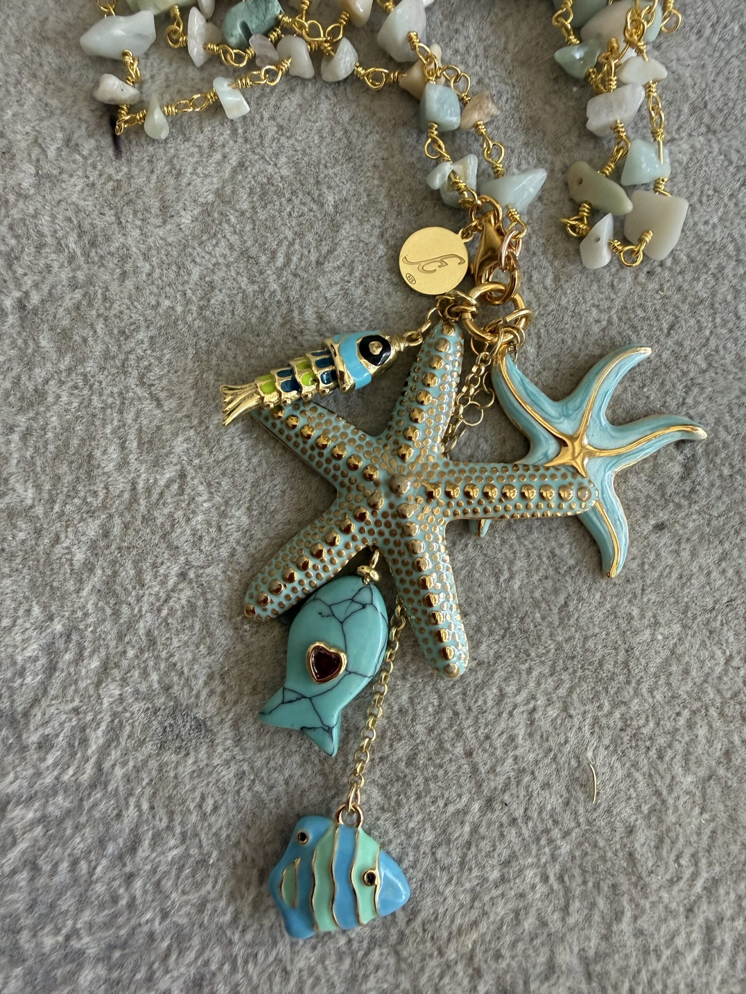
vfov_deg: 71.6
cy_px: 497
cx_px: 373
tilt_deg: -84.2
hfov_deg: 56.8
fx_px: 690
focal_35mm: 24
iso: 250
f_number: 2.2
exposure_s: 1/99
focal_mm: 2.22
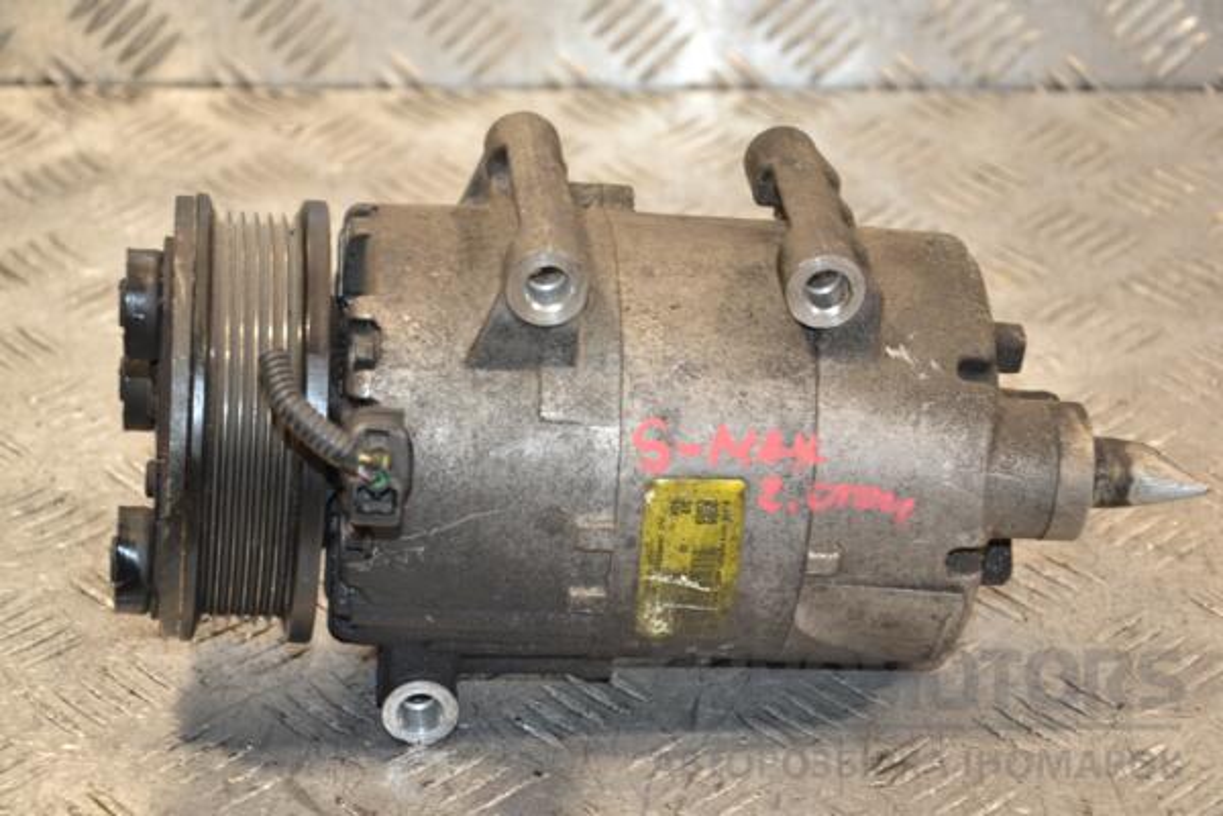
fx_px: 3567
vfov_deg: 13.0
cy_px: 408
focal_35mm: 105
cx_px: 612
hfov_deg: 19.5
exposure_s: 1/125
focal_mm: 70
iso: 800
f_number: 5.3
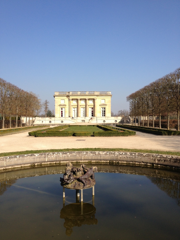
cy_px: 120
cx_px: 90
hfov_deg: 40.7
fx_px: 243
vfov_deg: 52.6
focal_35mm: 35
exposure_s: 1/1577
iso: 50
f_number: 2.4
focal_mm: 4.28
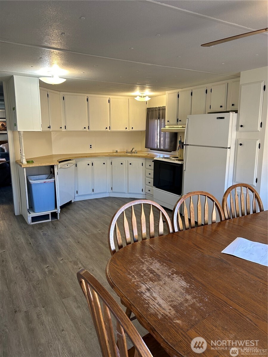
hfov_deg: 53.1
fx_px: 268
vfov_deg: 67.3
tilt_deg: -9.7
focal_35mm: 26
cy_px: 178
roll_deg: +0.6
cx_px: 134
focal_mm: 5.7
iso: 100
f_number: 1.5
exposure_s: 1/120
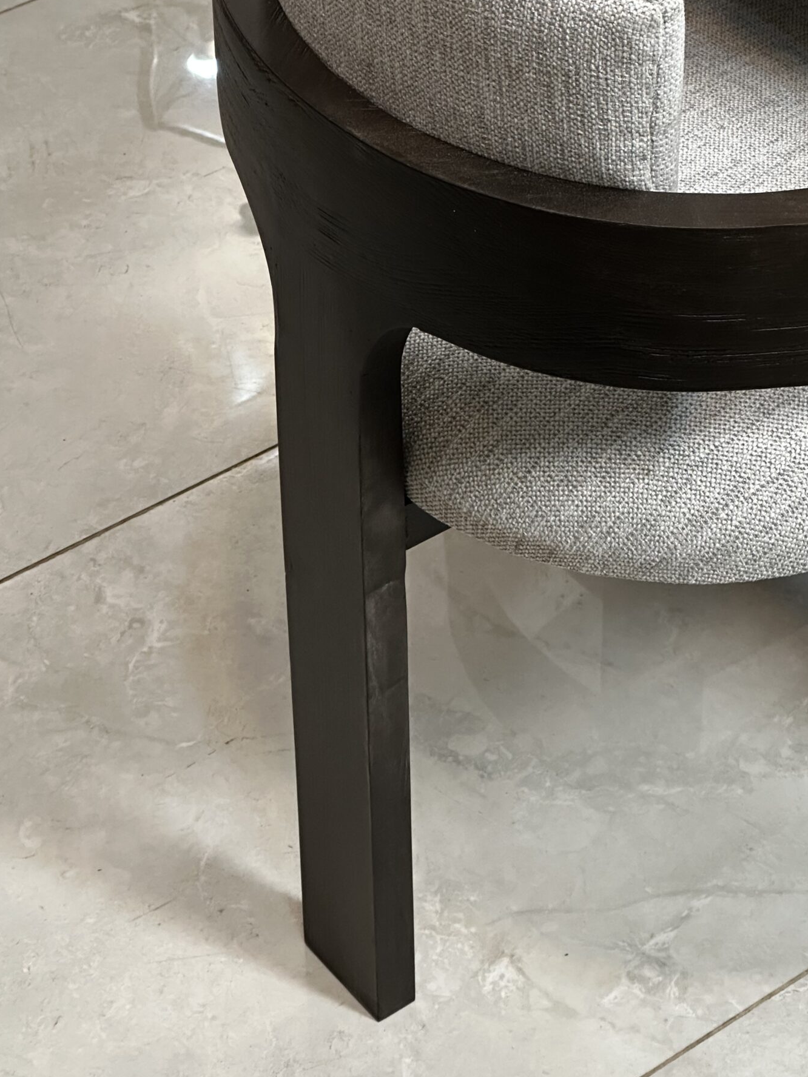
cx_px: 522
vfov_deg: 17.7
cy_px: 342
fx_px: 3455
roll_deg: -0.5
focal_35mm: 111
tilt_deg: -38.8
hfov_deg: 13.3
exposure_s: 1/50
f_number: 2.8
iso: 200
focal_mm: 9
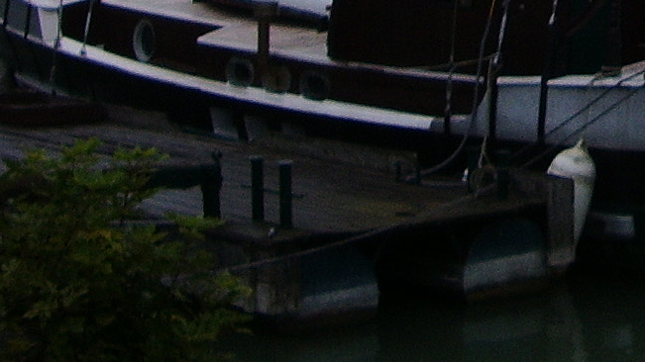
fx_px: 2052
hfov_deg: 16.6
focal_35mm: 120
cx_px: 889
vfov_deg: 9.5
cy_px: -338
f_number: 2.6
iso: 100
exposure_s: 1/100
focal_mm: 5.8
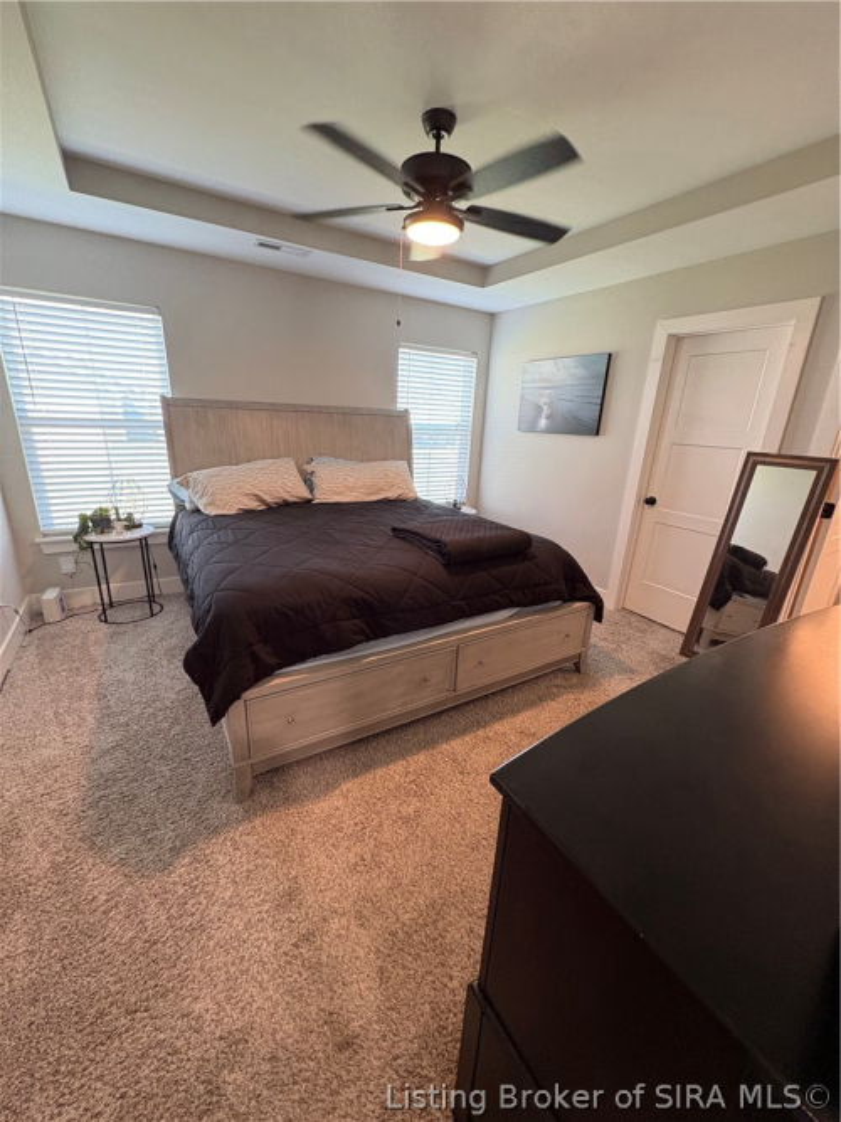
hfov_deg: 85.7
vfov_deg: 102.1
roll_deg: -3.7
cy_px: 561
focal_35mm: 14
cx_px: 420
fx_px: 454
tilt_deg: -17.3
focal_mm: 2.22
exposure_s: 1/60
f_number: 2.2
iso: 250
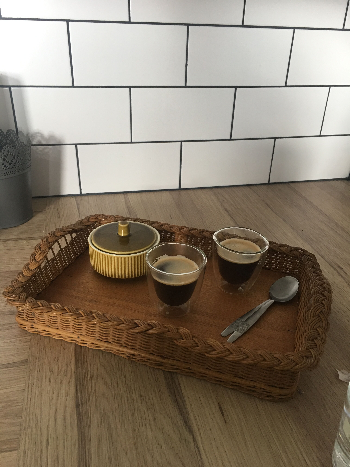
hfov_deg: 48.2
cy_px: 234
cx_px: 175
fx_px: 391
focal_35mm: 29
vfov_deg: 61.7
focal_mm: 4.15
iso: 40
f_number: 2.2
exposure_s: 1/17
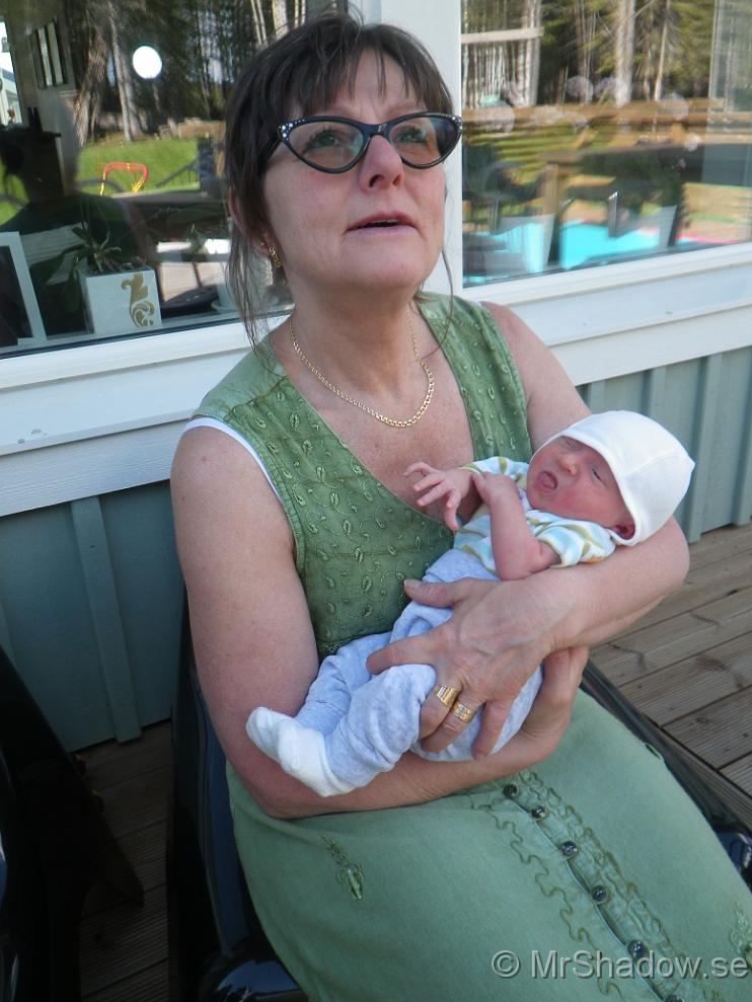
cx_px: 381
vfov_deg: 61.6
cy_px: 488
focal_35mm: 29
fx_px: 840
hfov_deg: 48.2
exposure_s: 1/100
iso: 80
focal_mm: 5
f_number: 3.5
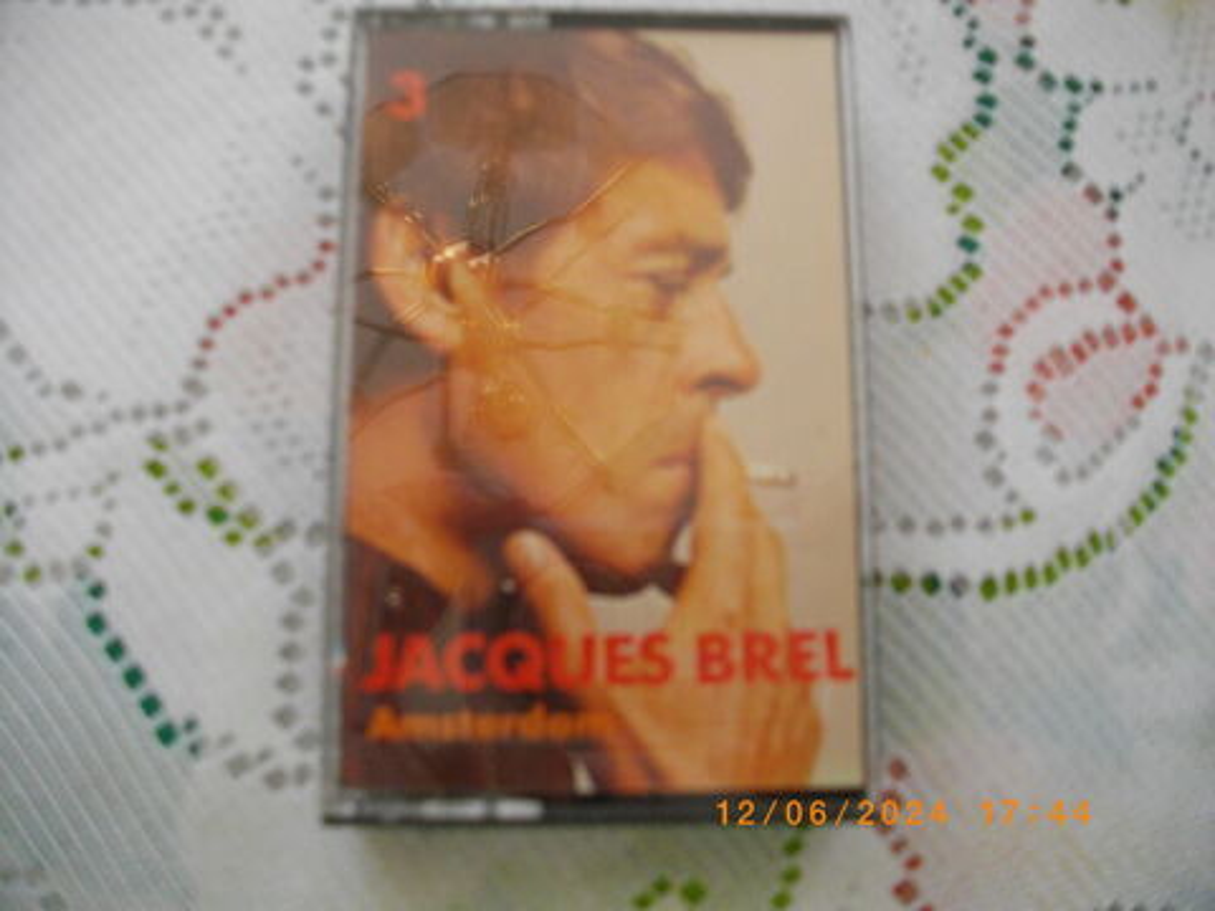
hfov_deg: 56.8
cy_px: 456
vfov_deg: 44.2
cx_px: 608
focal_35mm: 32
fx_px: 1123
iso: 200
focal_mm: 5.7
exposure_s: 1/100
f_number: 2.9
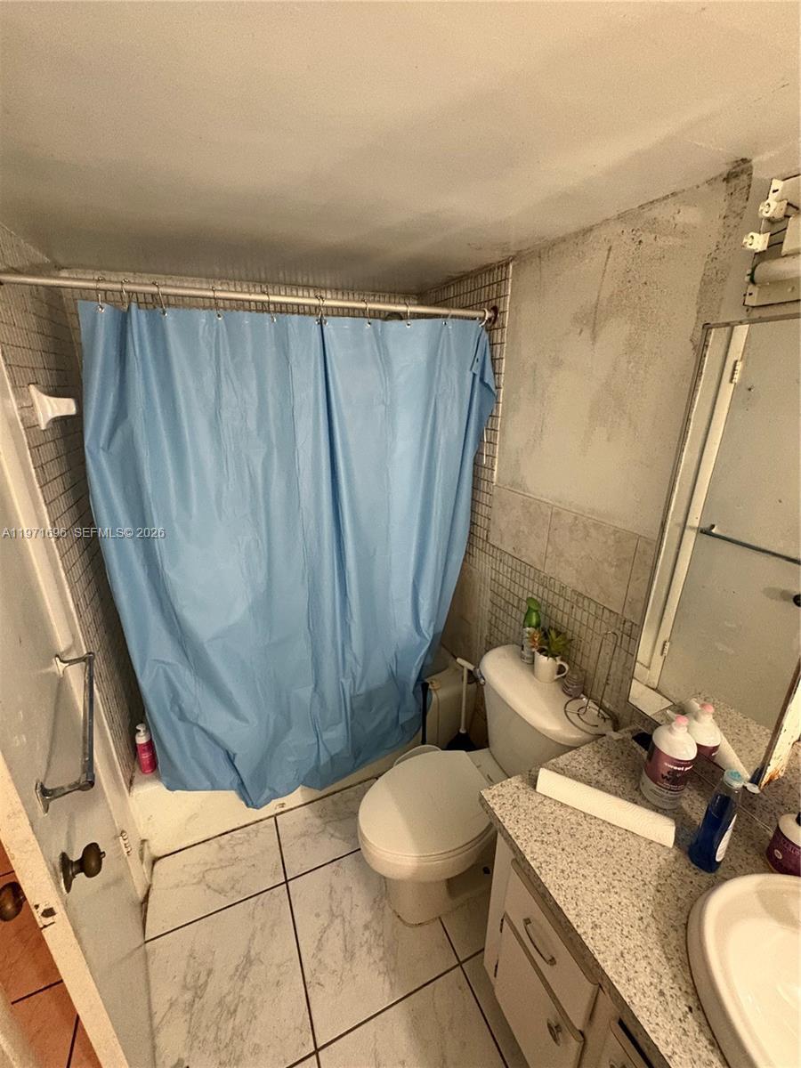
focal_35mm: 14
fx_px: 432
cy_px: 534
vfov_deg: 102.1
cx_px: 400
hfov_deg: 85.7
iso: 800
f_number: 2.2
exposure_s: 1/40
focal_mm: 2.22
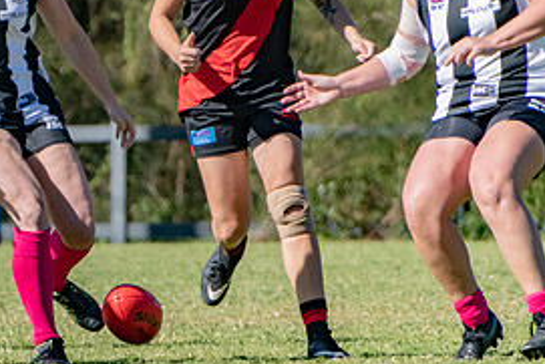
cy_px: 207
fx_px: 18463
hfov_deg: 1.7
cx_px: -52
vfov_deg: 1.1
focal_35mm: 1219
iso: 800
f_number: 6.3
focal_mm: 350
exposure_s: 1/3200
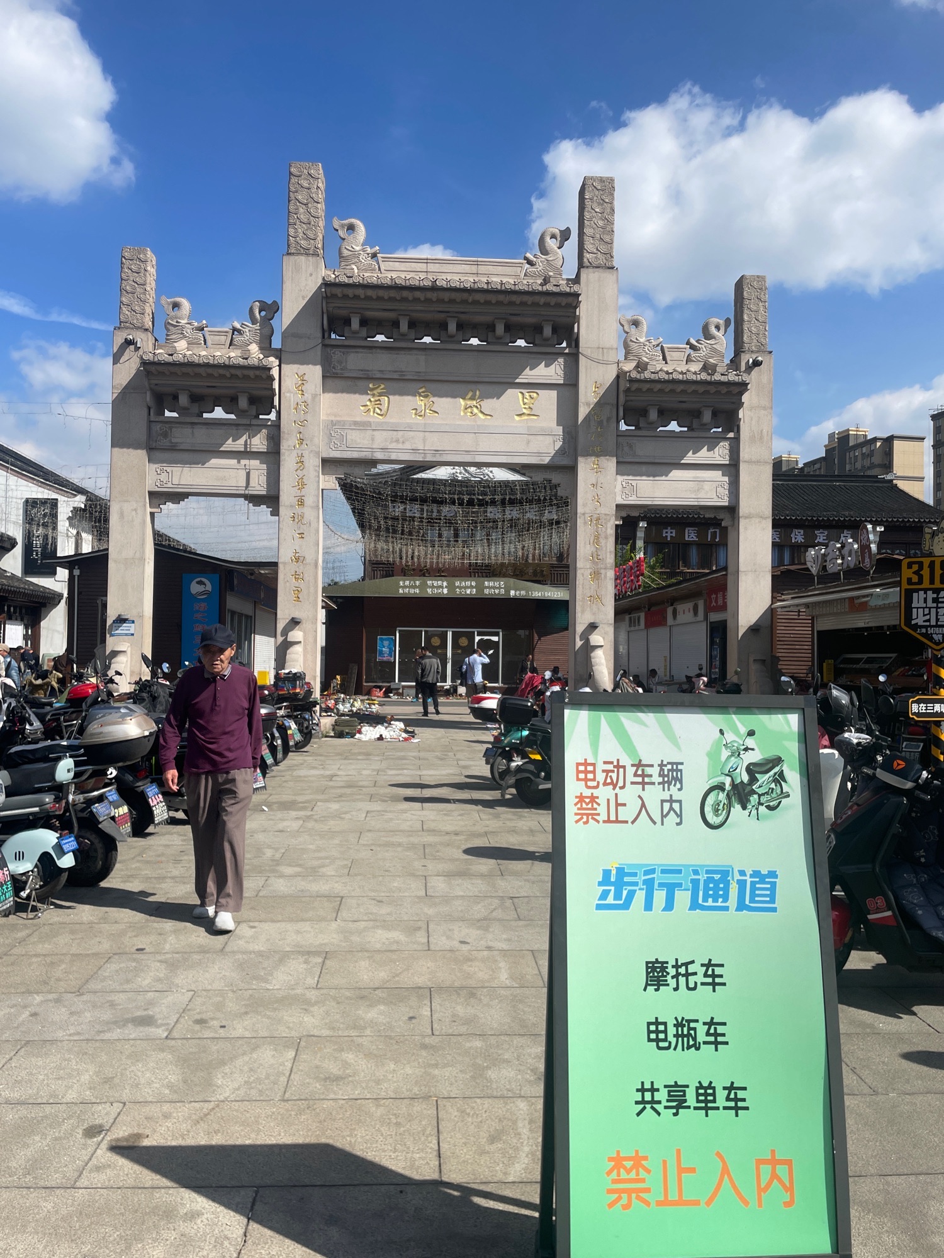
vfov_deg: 67.3
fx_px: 945
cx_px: 472
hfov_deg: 53.1
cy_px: 629
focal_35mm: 26
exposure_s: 1/6897
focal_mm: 4.2
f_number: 1.6
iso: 50
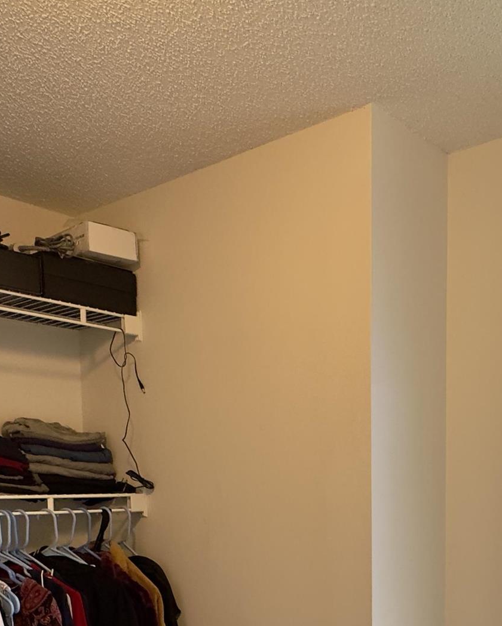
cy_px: 551
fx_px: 742
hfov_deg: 35.7
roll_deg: -0.1
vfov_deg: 42.4
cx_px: 423
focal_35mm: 40
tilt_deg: -5.4
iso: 64
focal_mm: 2.22
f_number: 2.2
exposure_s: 1/120
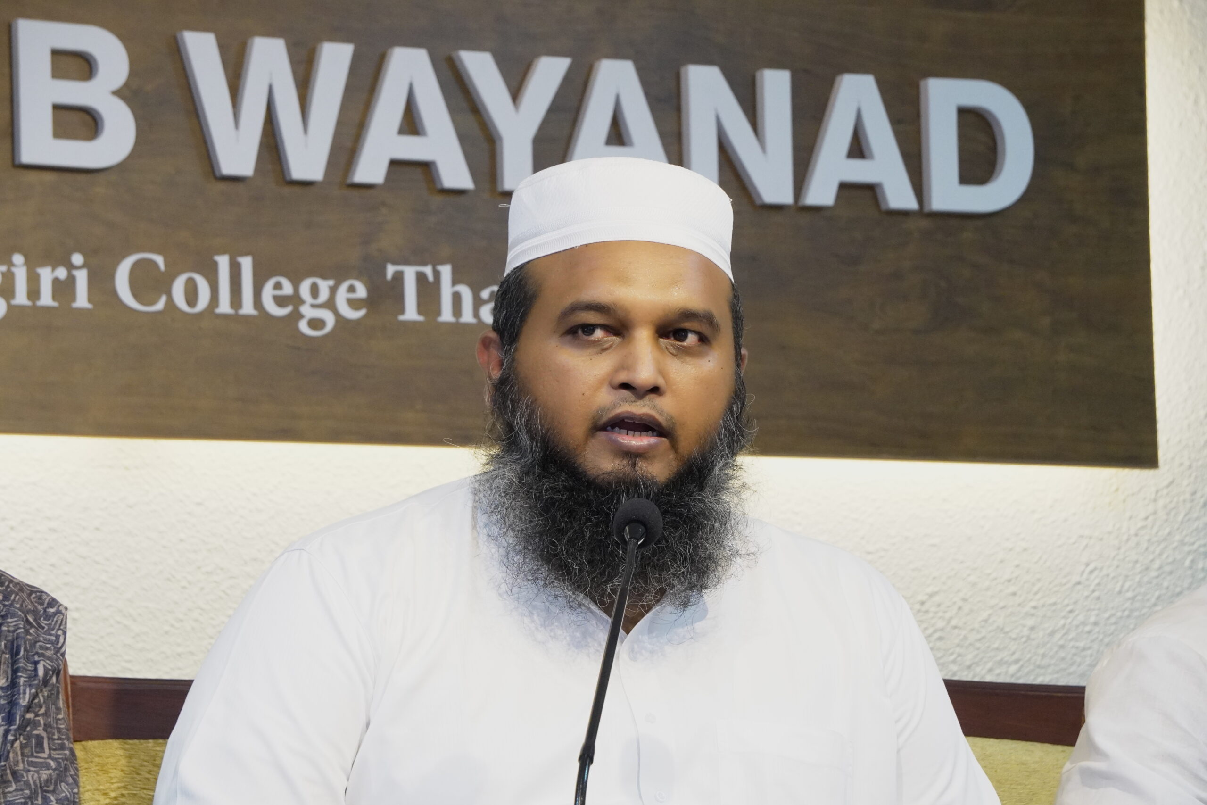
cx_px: 604
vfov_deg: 8.2
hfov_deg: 12.3
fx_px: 5582
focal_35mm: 166
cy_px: 402
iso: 3200
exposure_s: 1/200
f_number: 8
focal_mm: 111
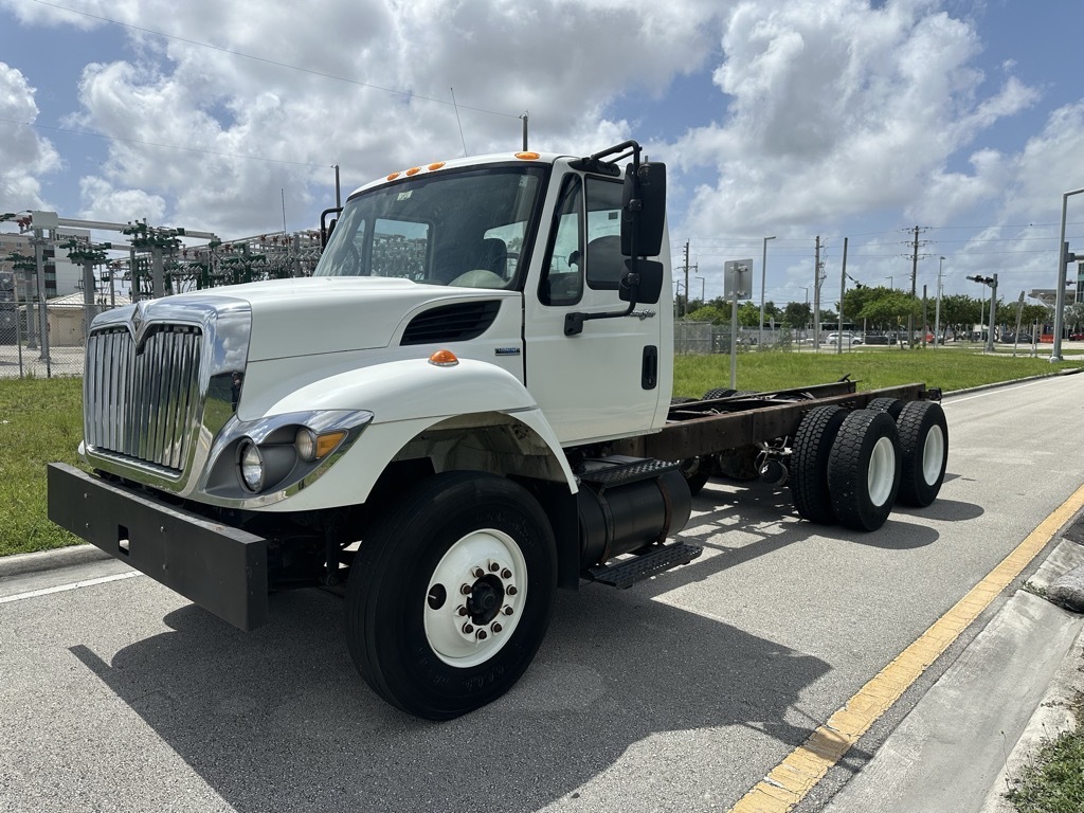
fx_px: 752
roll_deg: -0.2
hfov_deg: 71.6
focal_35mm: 24
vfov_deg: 56.8
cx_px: 542
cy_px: 406
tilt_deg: -5.7
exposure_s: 1/8197
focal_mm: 6.86
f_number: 1.78
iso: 80
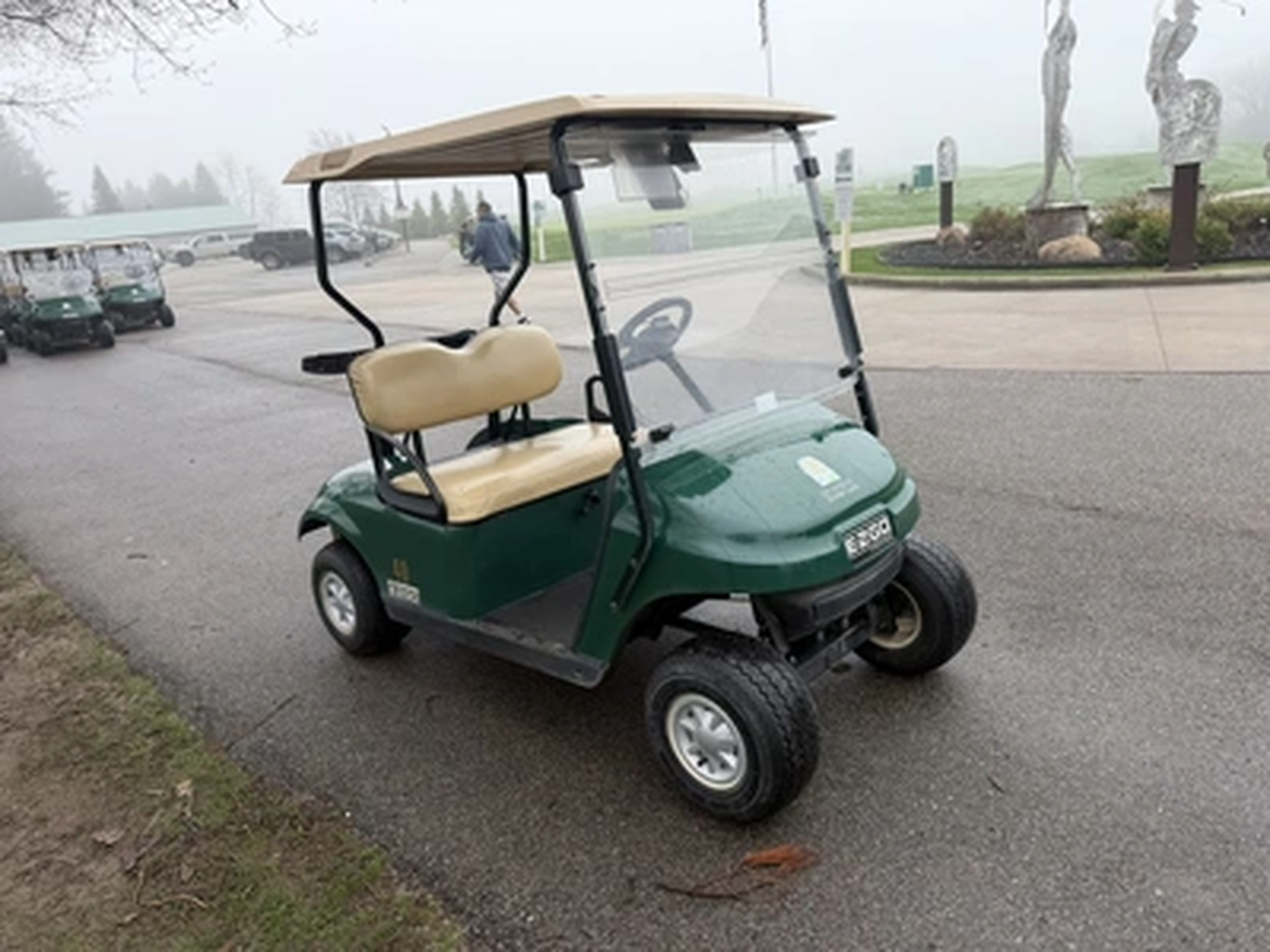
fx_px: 881
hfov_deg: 71.6
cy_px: 476
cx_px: 635
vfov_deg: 56.8
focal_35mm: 24
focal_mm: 6.76
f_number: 1.78
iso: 80
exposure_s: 1/1046
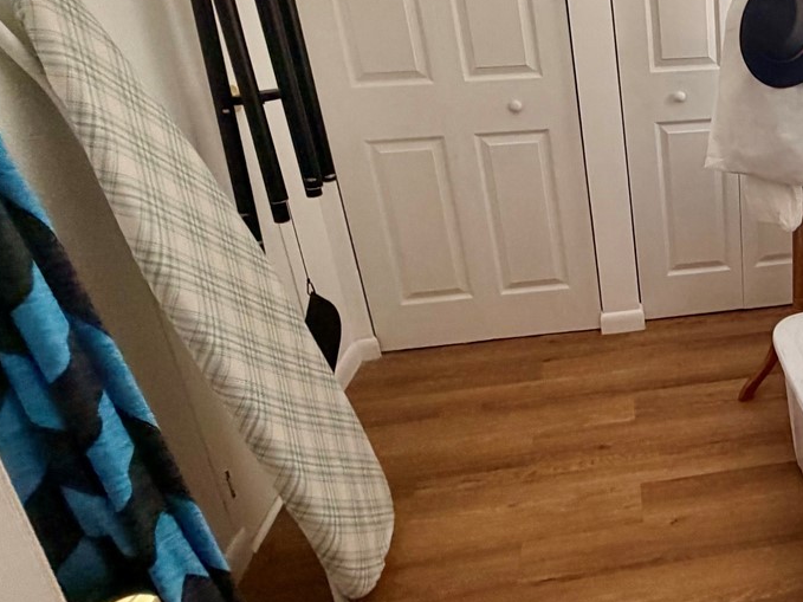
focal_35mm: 33
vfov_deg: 42.5
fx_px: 765
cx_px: 786
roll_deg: +1.8
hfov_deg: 47.0
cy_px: 219
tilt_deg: -21.4
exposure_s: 1/60
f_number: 2.2
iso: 160
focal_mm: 2.22
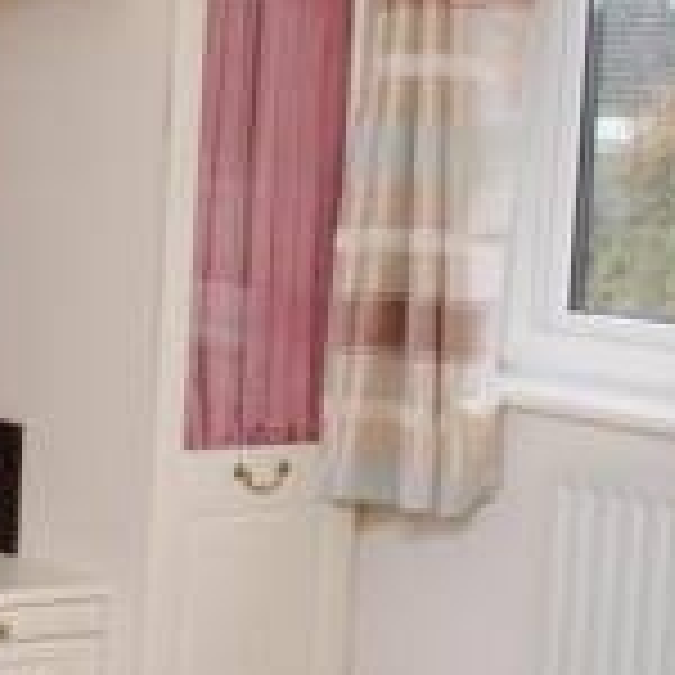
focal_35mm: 111
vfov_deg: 15.7
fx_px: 2449
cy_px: 317
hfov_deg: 14.5
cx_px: -389
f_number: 4
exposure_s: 1/60
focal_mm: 20
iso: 200
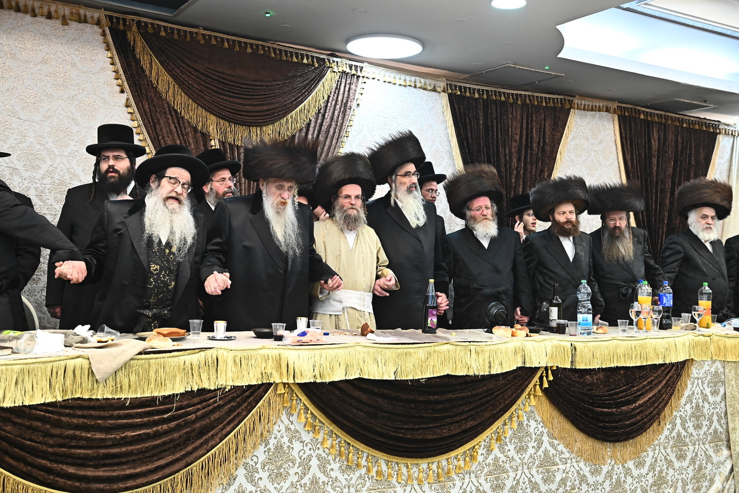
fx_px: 780
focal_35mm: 38
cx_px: 370
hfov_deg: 50.7
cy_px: 246
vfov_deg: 35.0
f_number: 4.5
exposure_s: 1/200
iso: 2000
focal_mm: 38
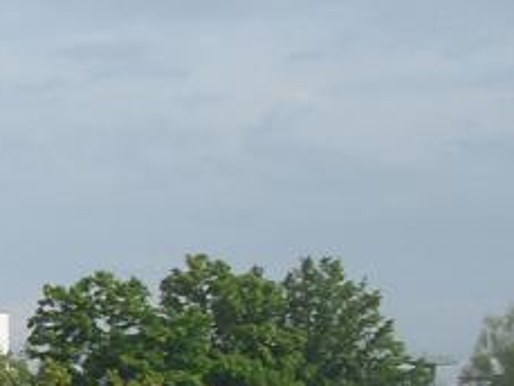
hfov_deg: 10.9
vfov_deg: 9.0
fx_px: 2392
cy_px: 568
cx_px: -590
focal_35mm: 161
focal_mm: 6.3
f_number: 7.8
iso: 64
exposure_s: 1/200
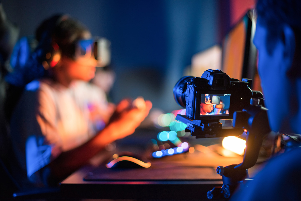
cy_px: 100
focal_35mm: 50
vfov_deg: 27.0
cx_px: 150
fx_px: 418
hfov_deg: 39.6
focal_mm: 50
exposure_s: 1/200
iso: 800
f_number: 1.4
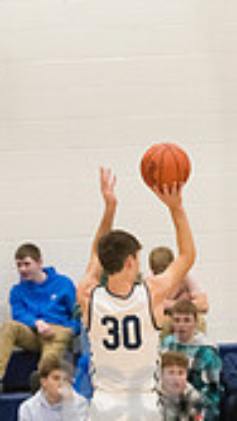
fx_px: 5371
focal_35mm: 481
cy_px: 421
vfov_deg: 4.5
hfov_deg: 2.5
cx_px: 118
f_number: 4.5
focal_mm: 170
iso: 8000
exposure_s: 1/1600
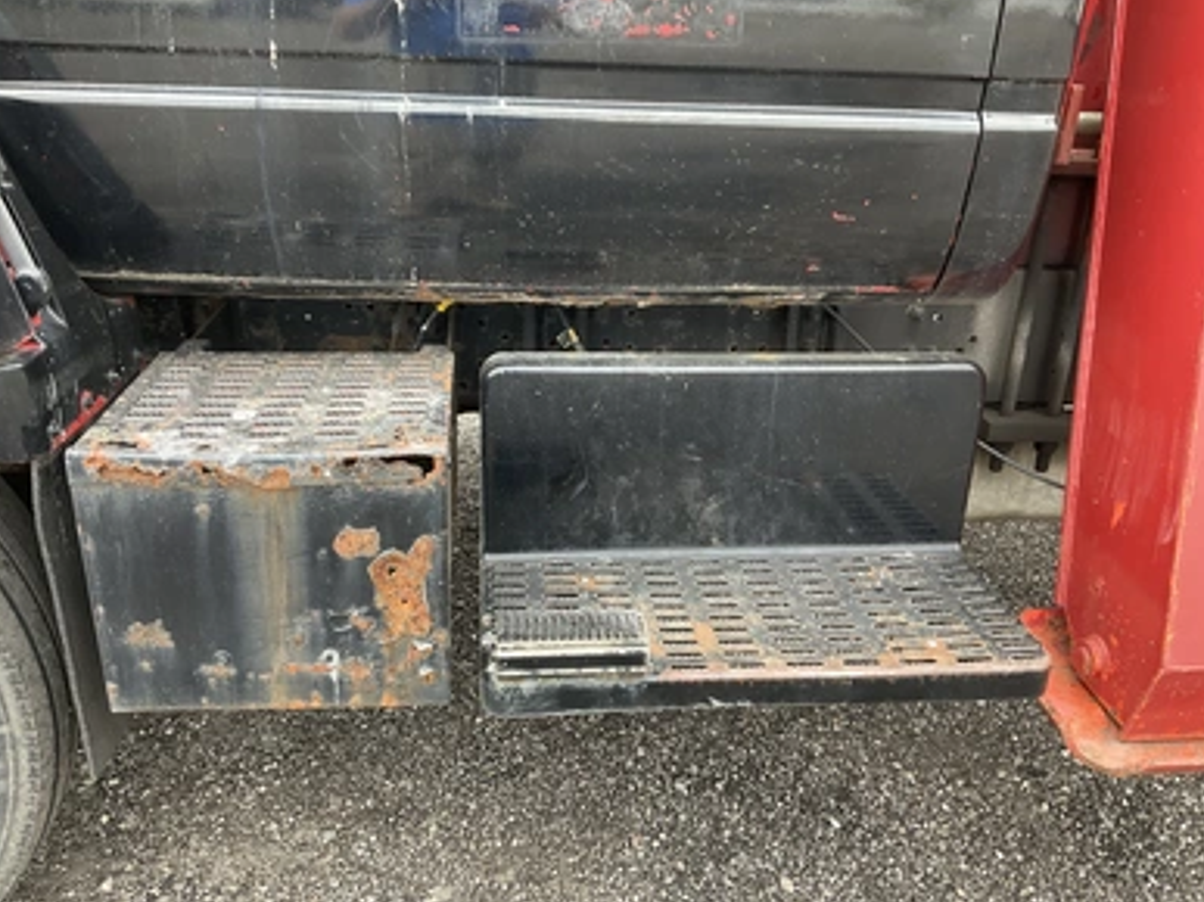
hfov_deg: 60.0
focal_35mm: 30
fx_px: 1043
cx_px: 600
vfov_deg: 46.8
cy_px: 454
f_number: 1.8
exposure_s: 1/122
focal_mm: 3
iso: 50
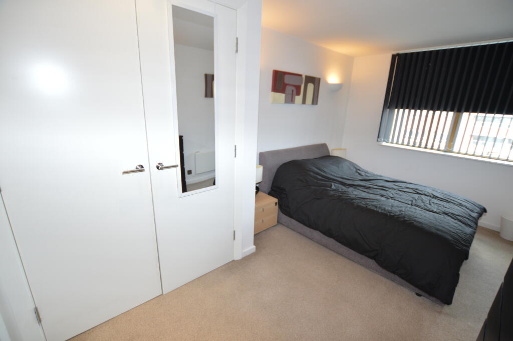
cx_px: 256
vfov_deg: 77.2
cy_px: 170
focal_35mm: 15
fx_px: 214
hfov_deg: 100.4
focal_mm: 10
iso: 450
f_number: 3.5
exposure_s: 1/60
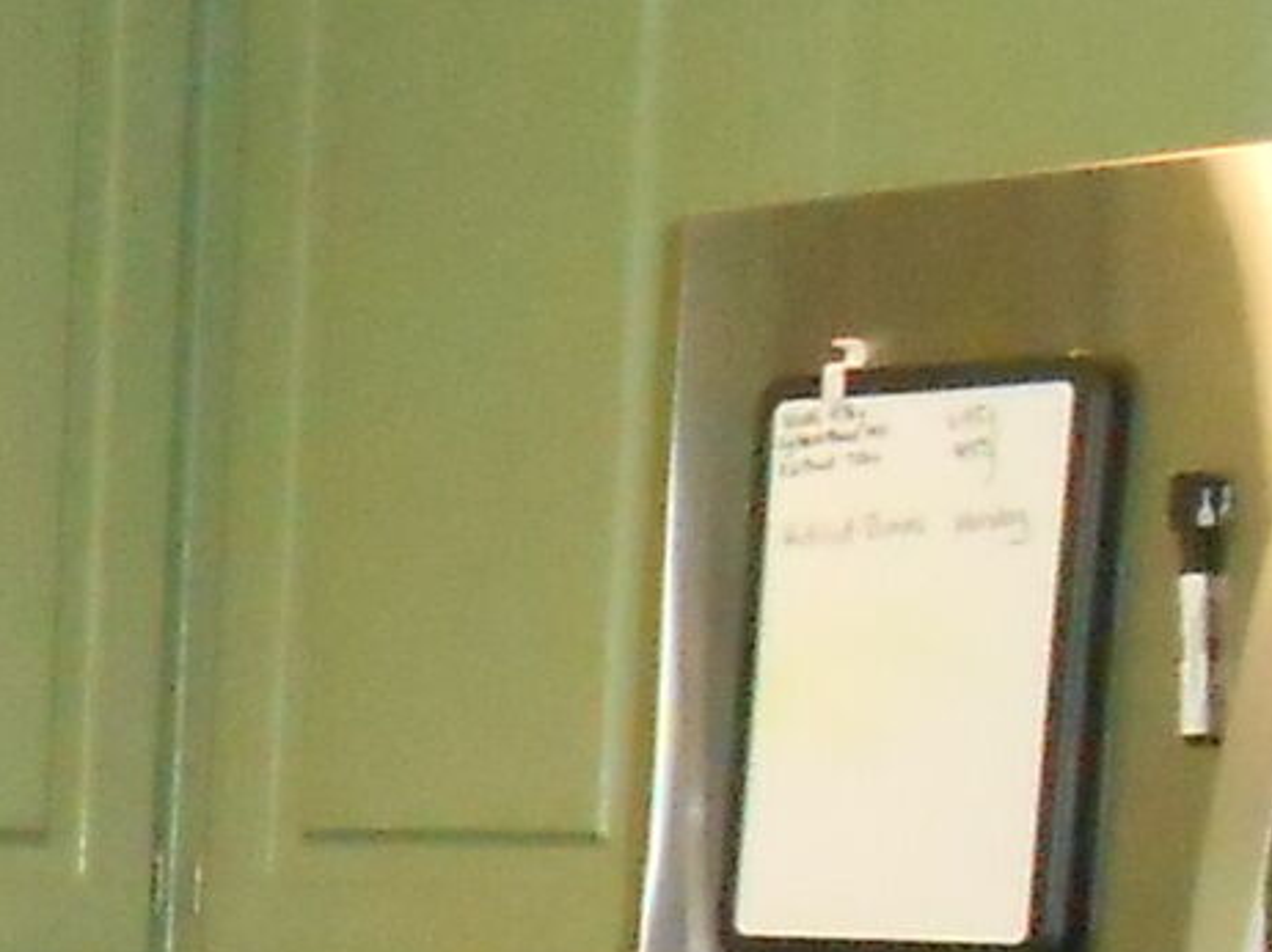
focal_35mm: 173
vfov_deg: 8.3
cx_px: -1724
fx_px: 6354
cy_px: 1535
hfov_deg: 10.1
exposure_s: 1/25
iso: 640
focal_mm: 4.6
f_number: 3.5
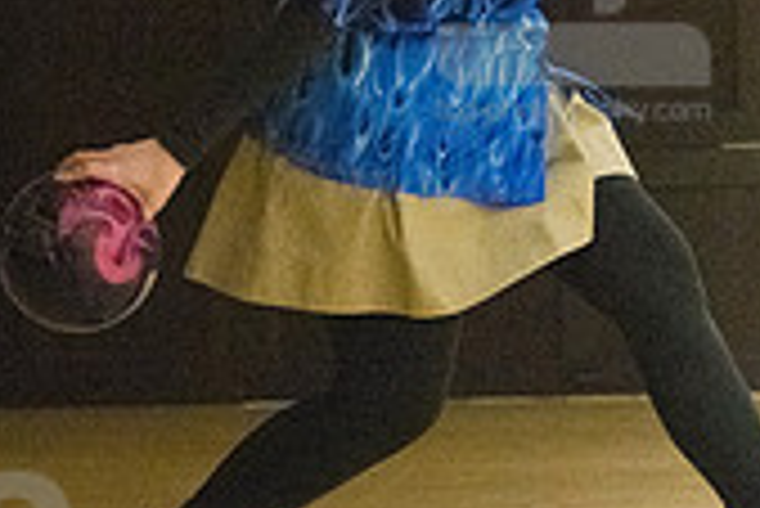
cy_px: -34
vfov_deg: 4.5
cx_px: 576
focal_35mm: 308
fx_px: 6508
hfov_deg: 6.7
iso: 10000
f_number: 4.5
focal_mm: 90
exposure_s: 1/1000
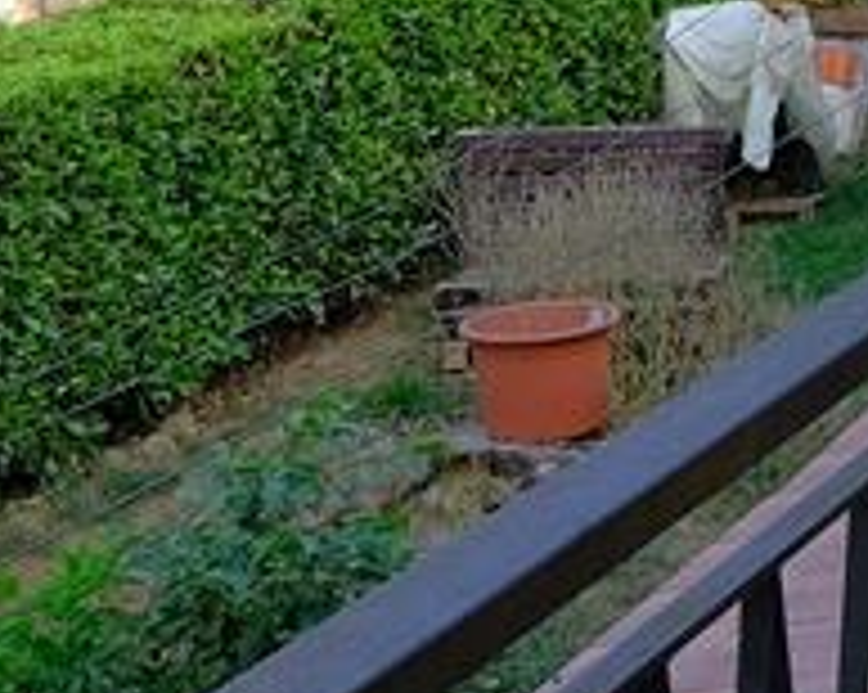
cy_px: -295
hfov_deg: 15.2
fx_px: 3003
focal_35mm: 117
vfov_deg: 12.6
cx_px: 1327
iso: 320
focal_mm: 10
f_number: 5.6
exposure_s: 1/300
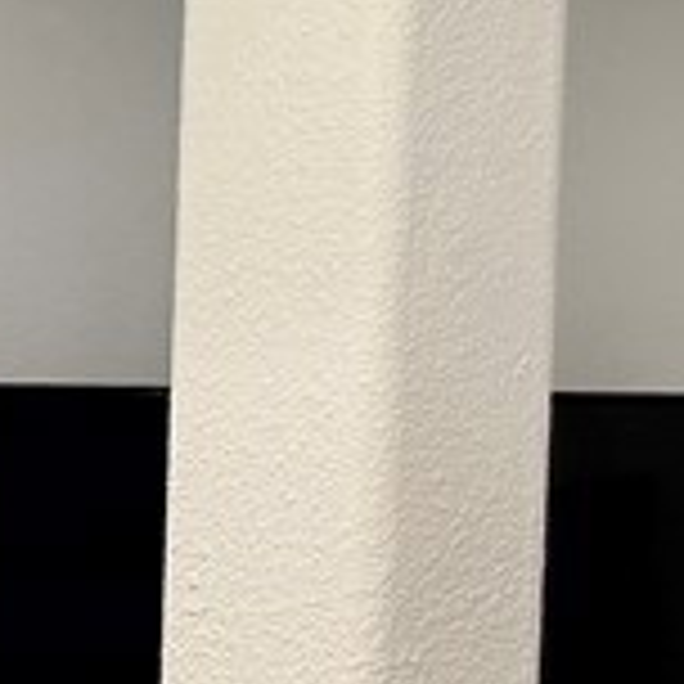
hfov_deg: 9.0
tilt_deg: -4.5
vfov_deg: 11.8
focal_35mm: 143
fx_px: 3197
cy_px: 976
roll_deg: +0.4
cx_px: -1570
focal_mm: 6.76
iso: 64
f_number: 1.78
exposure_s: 1/120
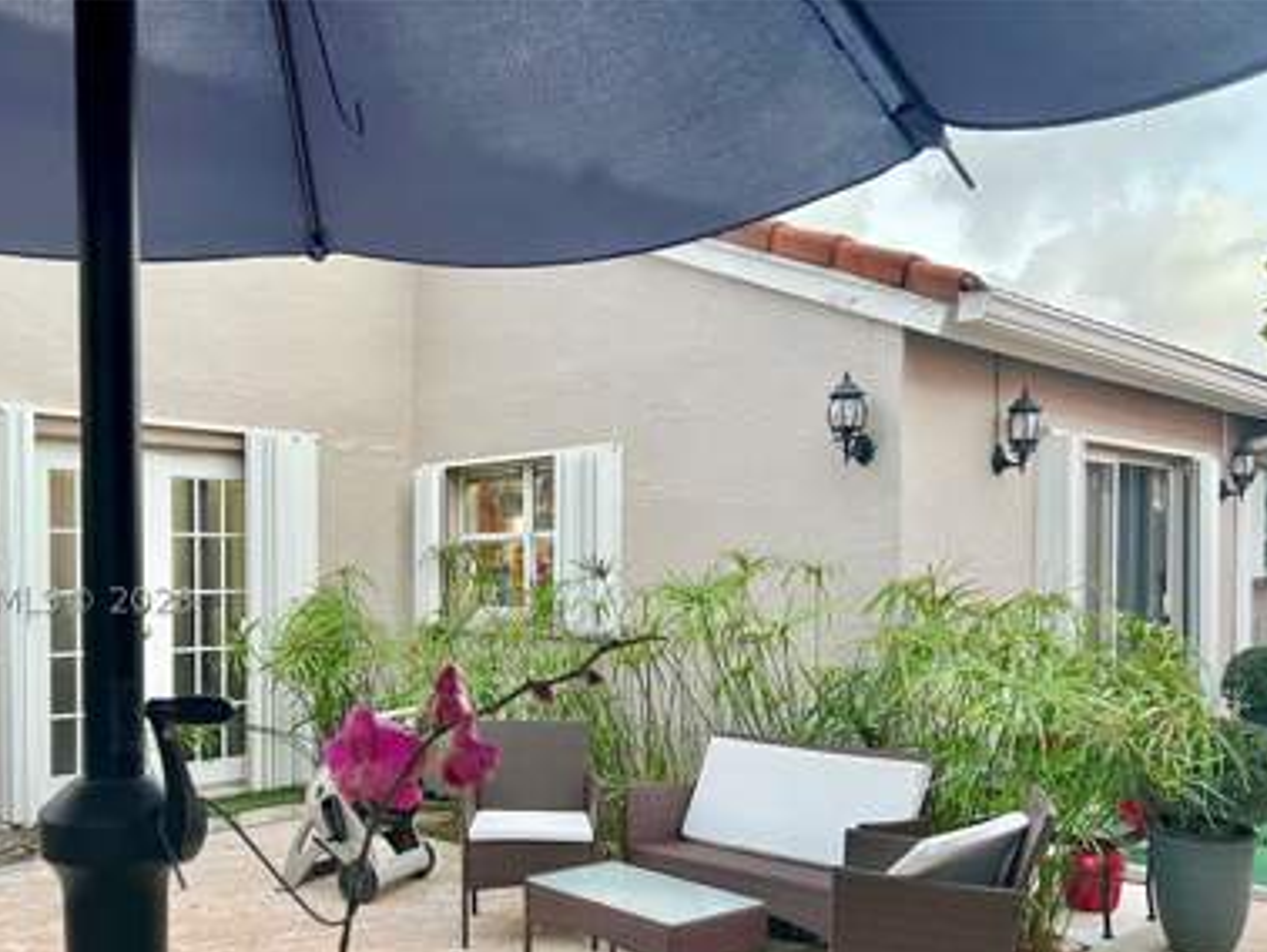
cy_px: 600
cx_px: 503
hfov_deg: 54.9
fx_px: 1209
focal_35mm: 33
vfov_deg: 42.6
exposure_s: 1/49
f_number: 1.5
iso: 500
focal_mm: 5.7
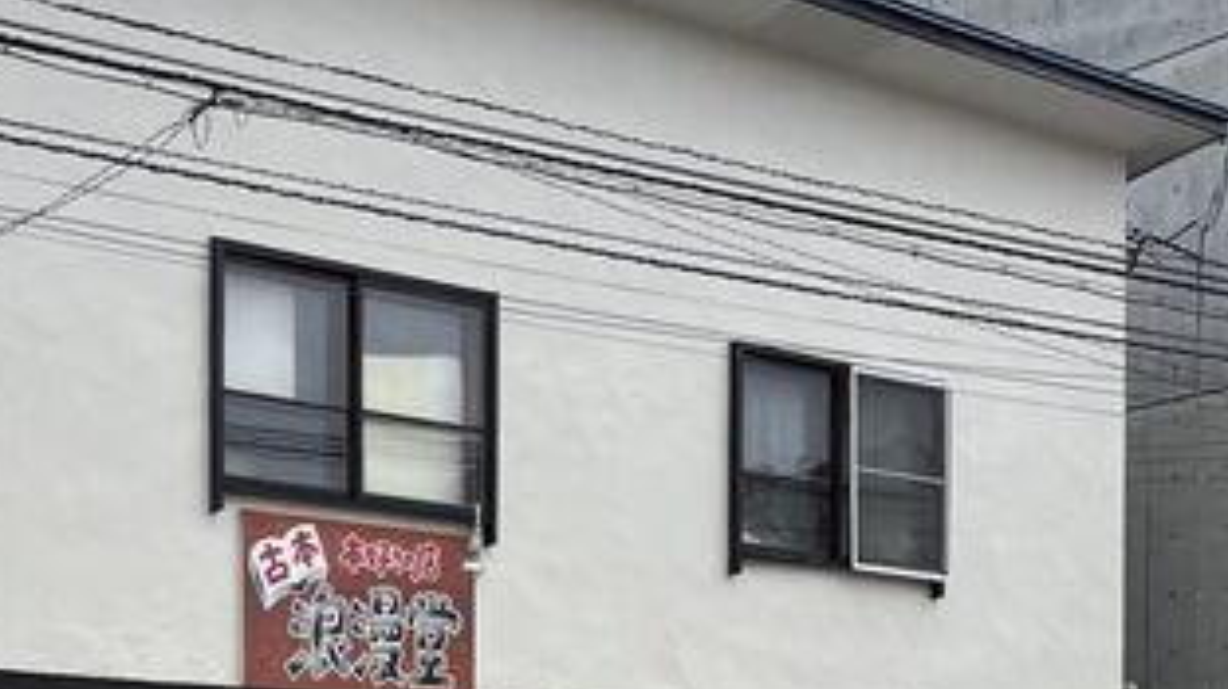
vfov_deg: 16.4
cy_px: 917
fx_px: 2245
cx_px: 338
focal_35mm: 69
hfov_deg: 30.2
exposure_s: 1/2571
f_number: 1.6
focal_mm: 5.1
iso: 50
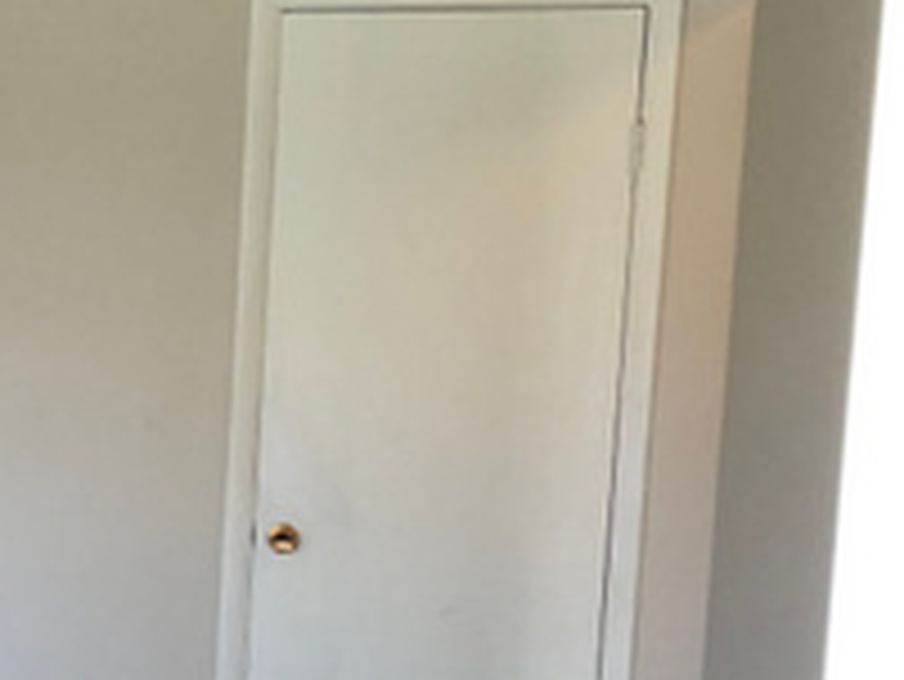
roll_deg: -0.4
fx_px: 2326
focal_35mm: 89
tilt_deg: -10.3
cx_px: -418
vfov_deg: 16.5
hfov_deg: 19.4
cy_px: 563
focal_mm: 4
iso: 32
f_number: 1.8
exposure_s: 1/30
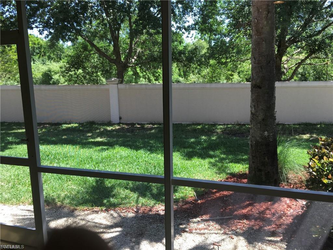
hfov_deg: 61.7
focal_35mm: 29
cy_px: 125
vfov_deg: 48.2
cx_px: 166
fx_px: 279
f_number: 2.2
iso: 32
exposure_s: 1/120
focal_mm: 4.15
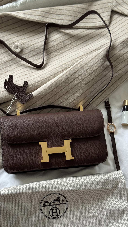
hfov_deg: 22.6
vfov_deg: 39.2
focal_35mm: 53
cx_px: 45
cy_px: 114
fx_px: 320
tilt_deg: -73.1
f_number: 1.78
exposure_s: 1/60
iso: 200
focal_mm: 6.76
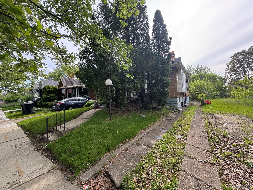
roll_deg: +1.6
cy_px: 95
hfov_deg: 102.1
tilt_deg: +1.5
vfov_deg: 85.7
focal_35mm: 14
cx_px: 126
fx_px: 102
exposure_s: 1/264
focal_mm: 2.22
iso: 40
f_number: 2.2
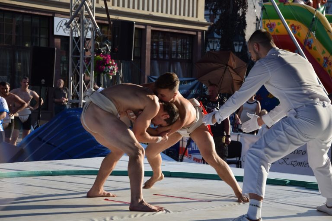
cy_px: 110
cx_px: 166
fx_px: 913
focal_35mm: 99
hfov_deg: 20.6
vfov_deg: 13.8
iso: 400
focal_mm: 66
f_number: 5.3
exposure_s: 1/1250
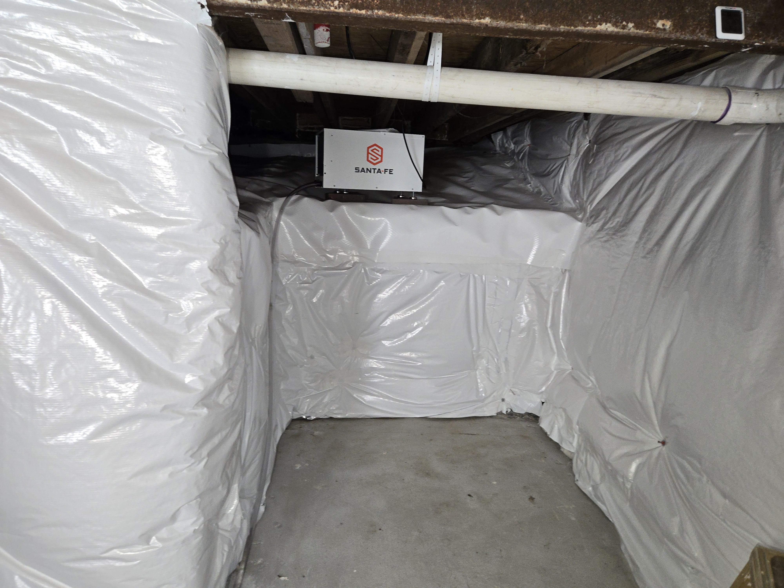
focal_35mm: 23
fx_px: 521
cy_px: 294
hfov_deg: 73.9
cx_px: 392
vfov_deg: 58.9
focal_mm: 5.4
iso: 125
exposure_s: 1/60
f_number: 1.8
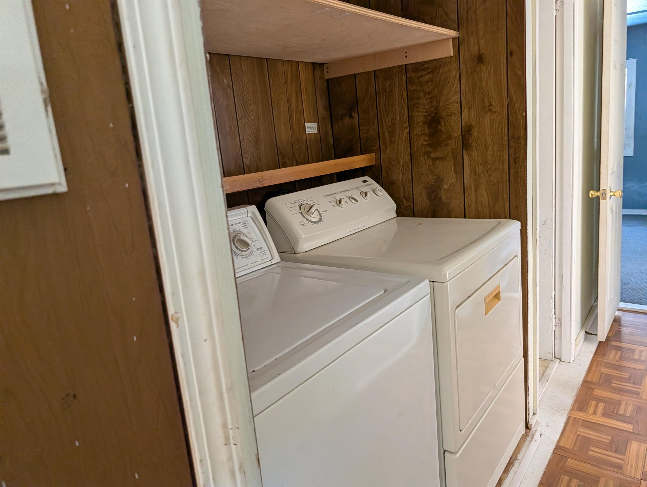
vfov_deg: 56.9
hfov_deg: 71.5
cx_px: 324
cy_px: 244
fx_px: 449
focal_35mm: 24
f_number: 1.68
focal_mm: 6.9
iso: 1741
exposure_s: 1/400
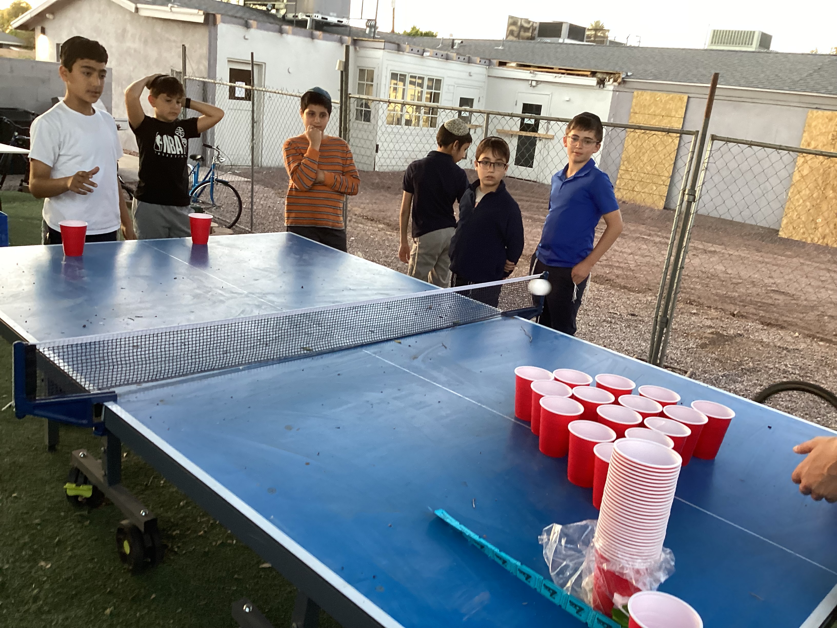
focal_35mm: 31
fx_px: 750
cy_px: 314
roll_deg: -7.4
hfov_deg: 58.4
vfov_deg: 45.4
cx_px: 418
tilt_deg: -17.8
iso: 160
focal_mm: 3.3
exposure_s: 1/60
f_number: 2.4
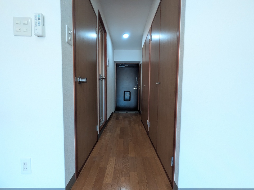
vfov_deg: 85.7
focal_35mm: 14
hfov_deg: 102.1
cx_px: 127
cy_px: 95
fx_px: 103
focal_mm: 1.83
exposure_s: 1/100
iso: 290
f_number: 2.2
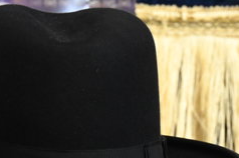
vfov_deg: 1.5
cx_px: -188
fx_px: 5854
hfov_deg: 2.3
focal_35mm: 883
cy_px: 400
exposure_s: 1/125
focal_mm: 150
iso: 1600
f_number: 9
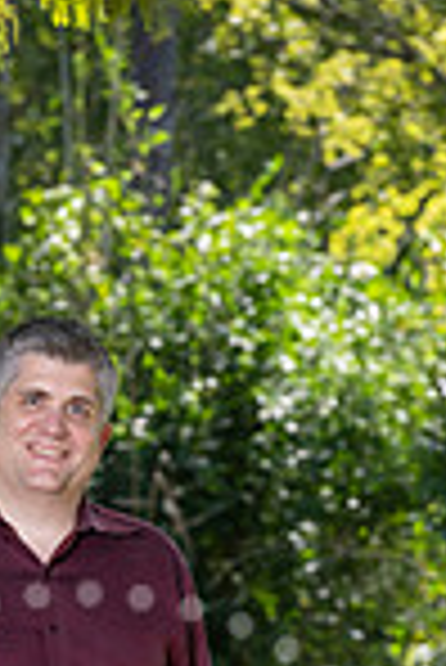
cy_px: 999
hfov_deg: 3.9
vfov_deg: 5.8
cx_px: 81
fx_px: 6489
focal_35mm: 350
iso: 500
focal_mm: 115
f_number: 5.6
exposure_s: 1/200
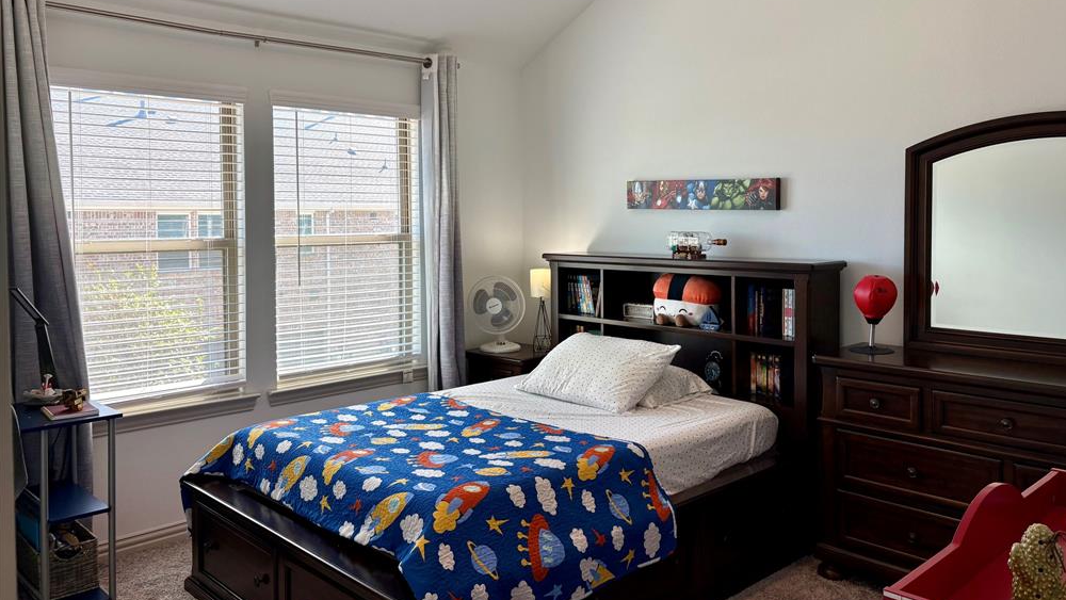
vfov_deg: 40.0
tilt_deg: -1.4
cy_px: 240
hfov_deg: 66.0
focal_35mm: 29
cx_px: 544
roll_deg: +1.2
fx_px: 820
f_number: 1.6
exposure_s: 1/223
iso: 50
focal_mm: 5.96
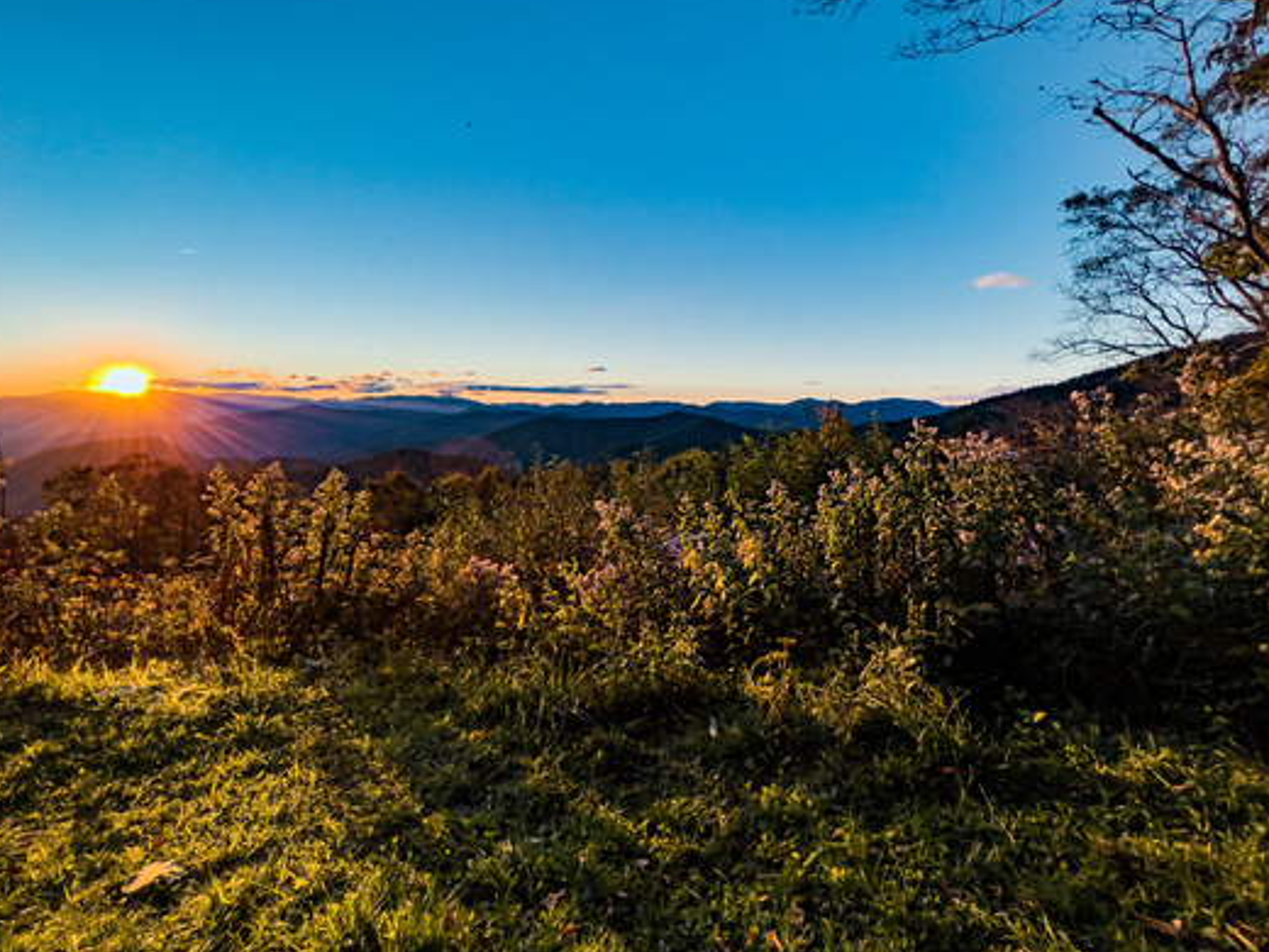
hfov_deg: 102.0
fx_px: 513
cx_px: 608
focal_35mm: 14
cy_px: 496
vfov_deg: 85.6
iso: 32
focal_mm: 1.57
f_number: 1.8
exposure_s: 1/750
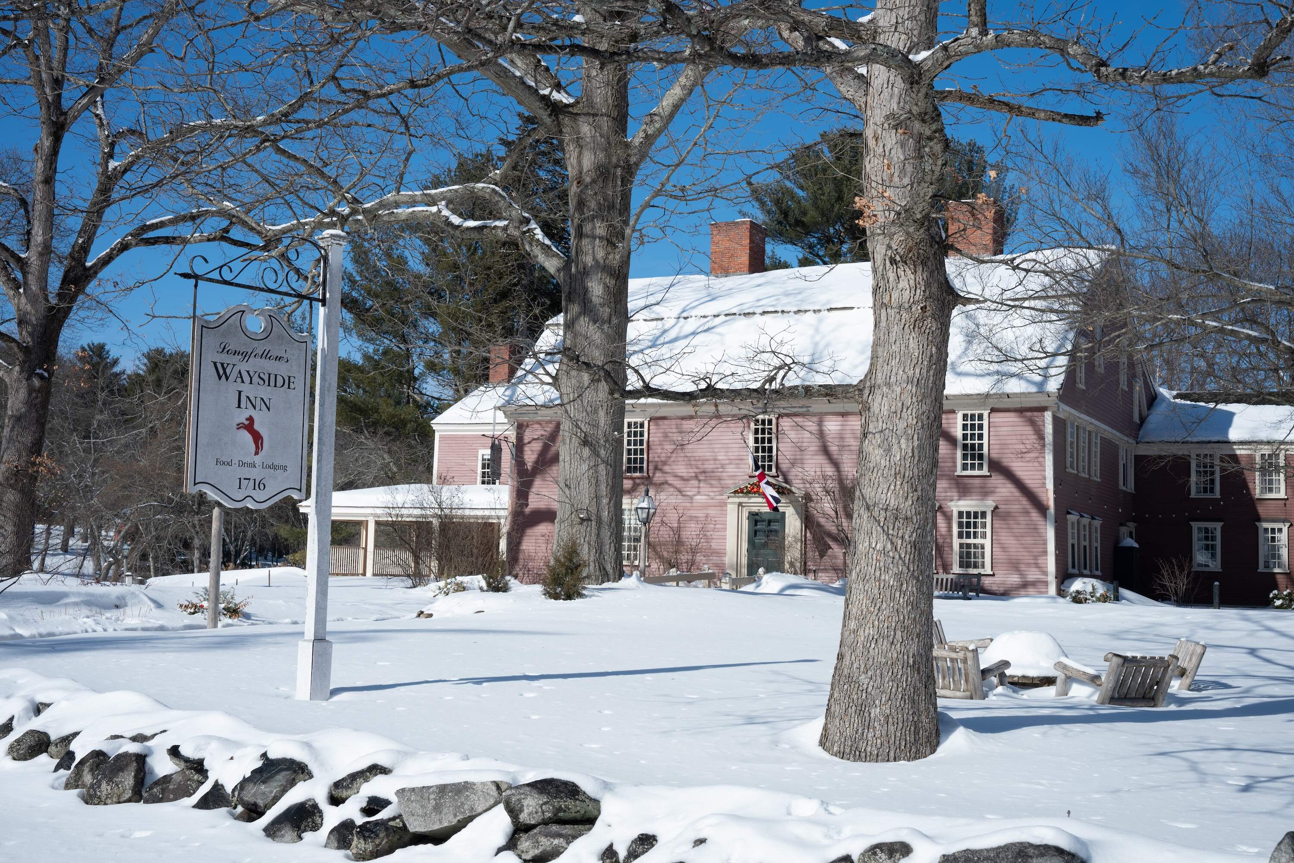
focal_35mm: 42
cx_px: 647
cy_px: 432
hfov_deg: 46.4
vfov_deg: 31.9
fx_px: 1510
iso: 64
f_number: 10
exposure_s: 1/200
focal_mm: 42
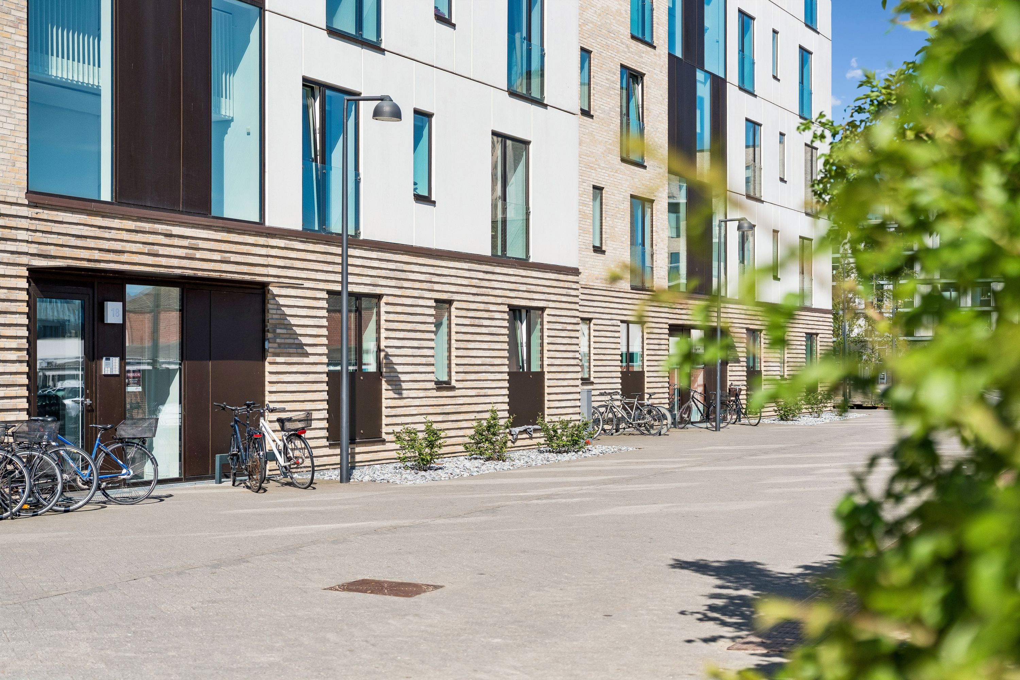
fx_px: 1530
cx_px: 510
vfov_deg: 25.1
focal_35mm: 54
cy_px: 340
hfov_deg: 36.9
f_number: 2.8
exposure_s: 1/8000
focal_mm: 54
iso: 400
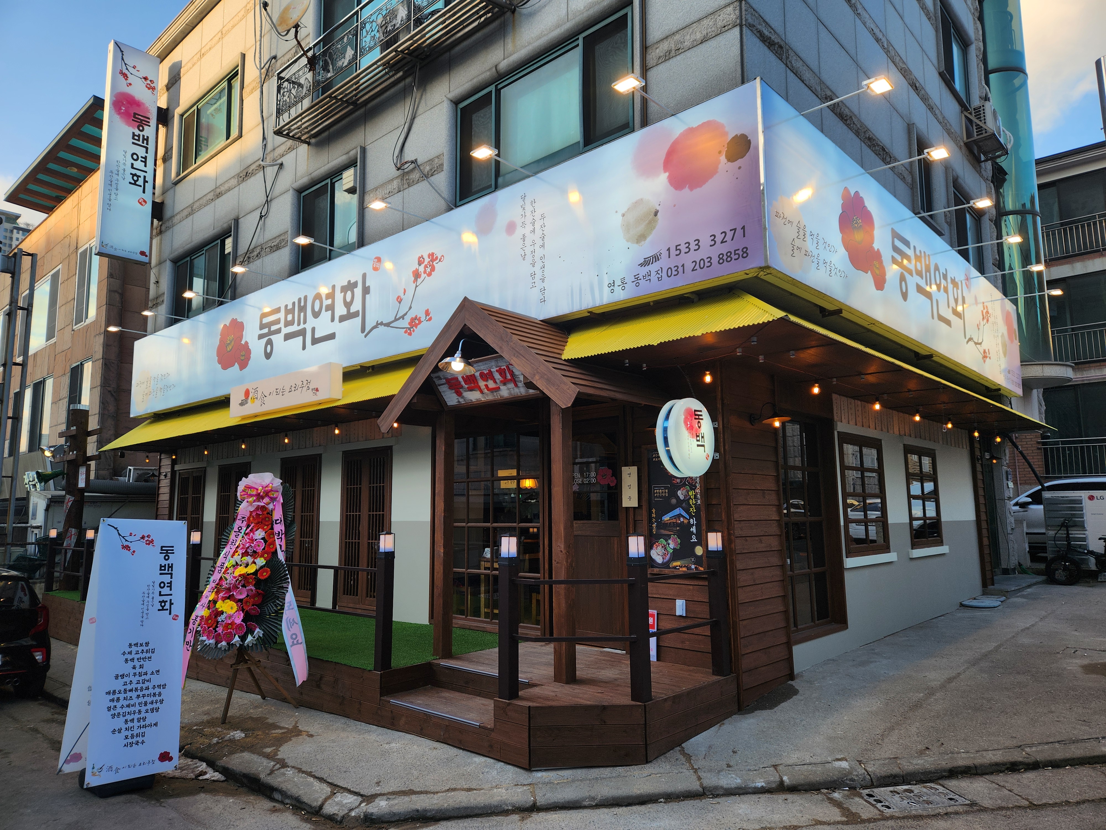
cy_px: 415
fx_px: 735
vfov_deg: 58.9
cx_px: 553
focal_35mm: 23
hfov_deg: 73.9
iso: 20
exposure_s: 1/415
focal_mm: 5.4
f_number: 1.8
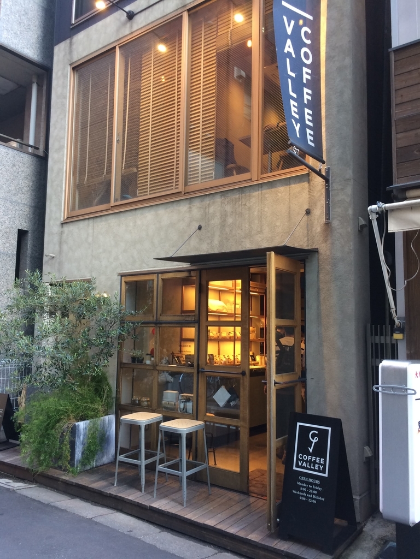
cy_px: 280
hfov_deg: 48.2
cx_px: 210
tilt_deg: +6.2
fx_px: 469
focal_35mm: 29
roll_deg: -1.1
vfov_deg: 61.7
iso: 50
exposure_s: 1/30
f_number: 2.2
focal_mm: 4.15
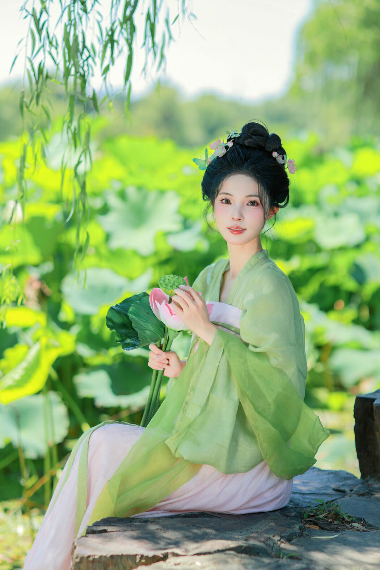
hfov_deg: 16.3
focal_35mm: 84
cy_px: 285
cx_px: 190
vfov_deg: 24.2
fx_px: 1330
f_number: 2.2
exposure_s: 1/1250
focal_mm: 85
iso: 100
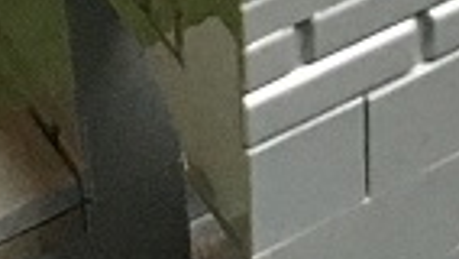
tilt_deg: -48.1
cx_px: 517
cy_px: -52
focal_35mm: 270
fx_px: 3287
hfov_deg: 7.9
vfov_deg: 4.5
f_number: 2.2
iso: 200
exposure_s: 1/17
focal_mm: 4.15
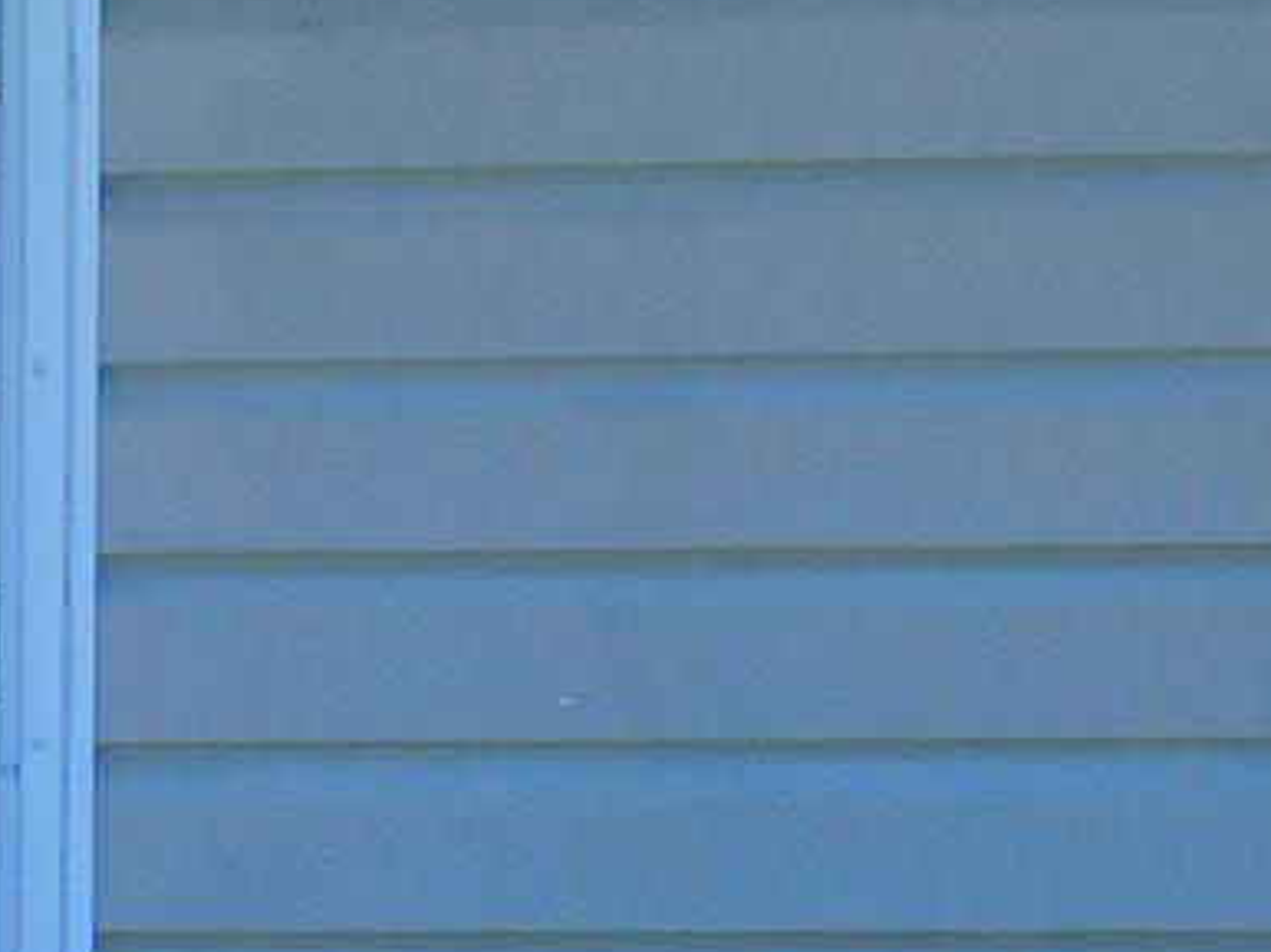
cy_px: 1423
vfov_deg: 6.1
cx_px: -1469
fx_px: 8770
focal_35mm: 239
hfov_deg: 7.8
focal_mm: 8
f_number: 3.7
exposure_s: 1/400
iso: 125
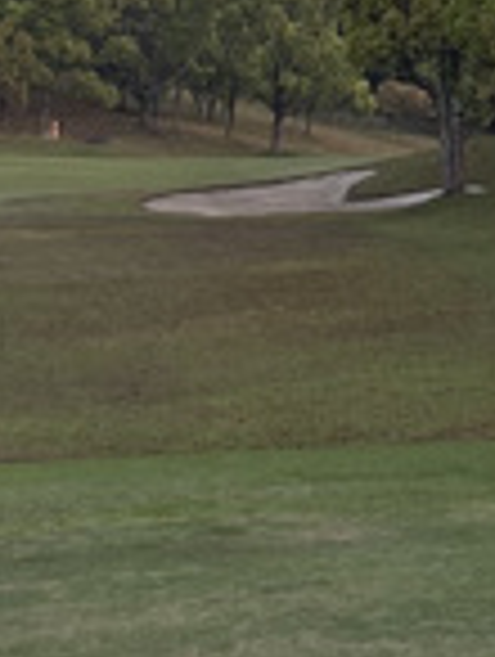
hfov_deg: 8.2
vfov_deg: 10.4
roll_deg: +3.2
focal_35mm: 182
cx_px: 338
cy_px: -405
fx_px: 3460
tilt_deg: +10.4
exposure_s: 1/121
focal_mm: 5.7
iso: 64
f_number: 1.5
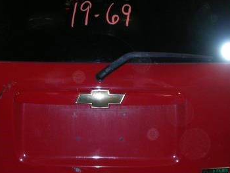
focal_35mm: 80
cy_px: 117
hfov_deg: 24.3
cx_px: 76
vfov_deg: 18.4
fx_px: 532
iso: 96
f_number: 3
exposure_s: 1/60.1
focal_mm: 5.8
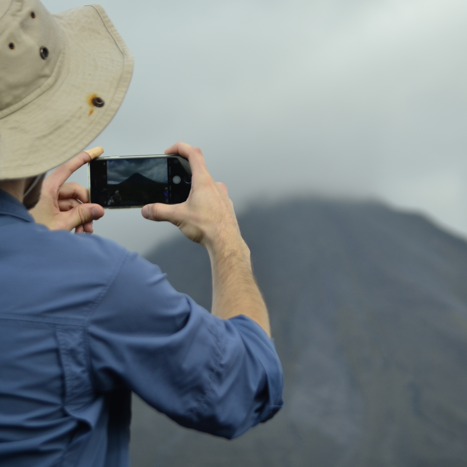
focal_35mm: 138
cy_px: 234
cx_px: 262
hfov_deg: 12.6
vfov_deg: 12.7
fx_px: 2106
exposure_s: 1/500
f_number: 5.6
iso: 200
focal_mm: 72
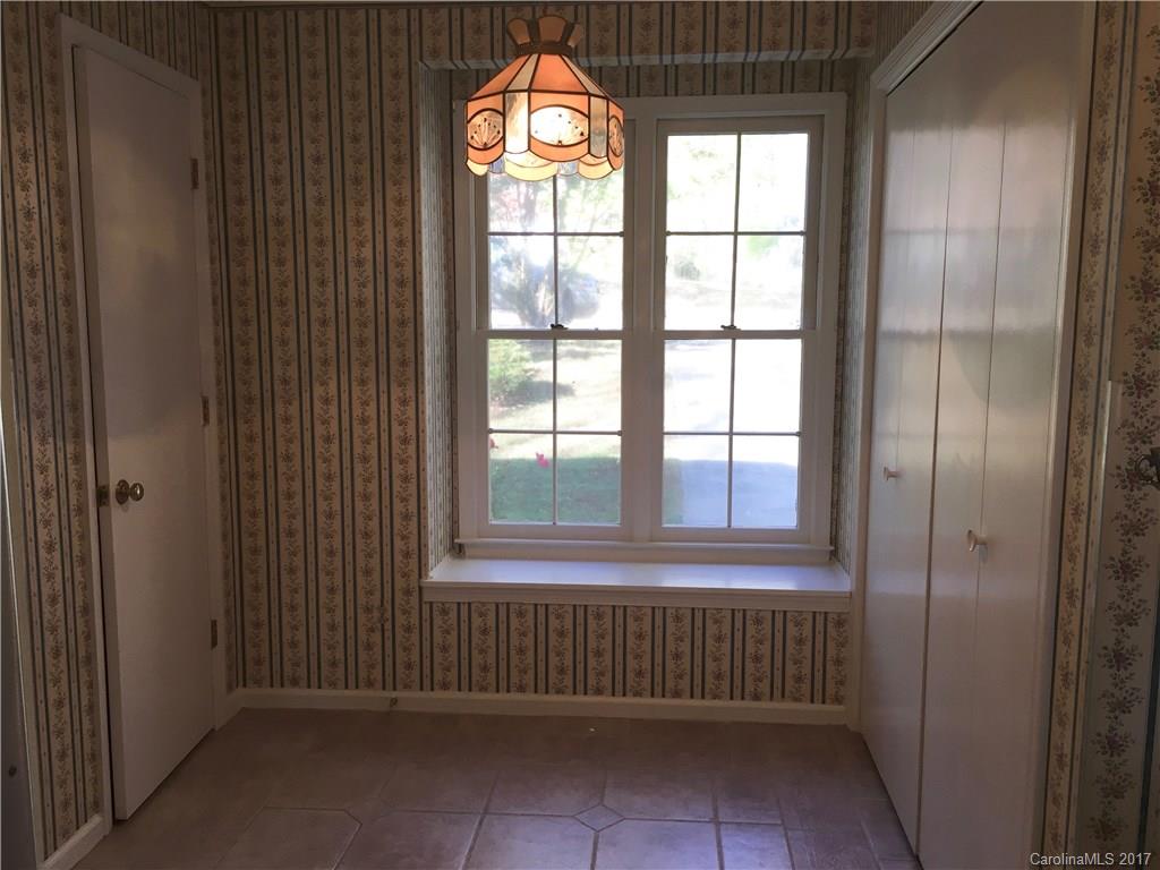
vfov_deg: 48.2
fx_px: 972
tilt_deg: -7.7
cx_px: 580
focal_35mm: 29
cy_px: 435
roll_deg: +0.0
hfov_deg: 61.7
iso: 25
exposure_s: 1/40
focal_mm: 4.15
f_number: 2.2
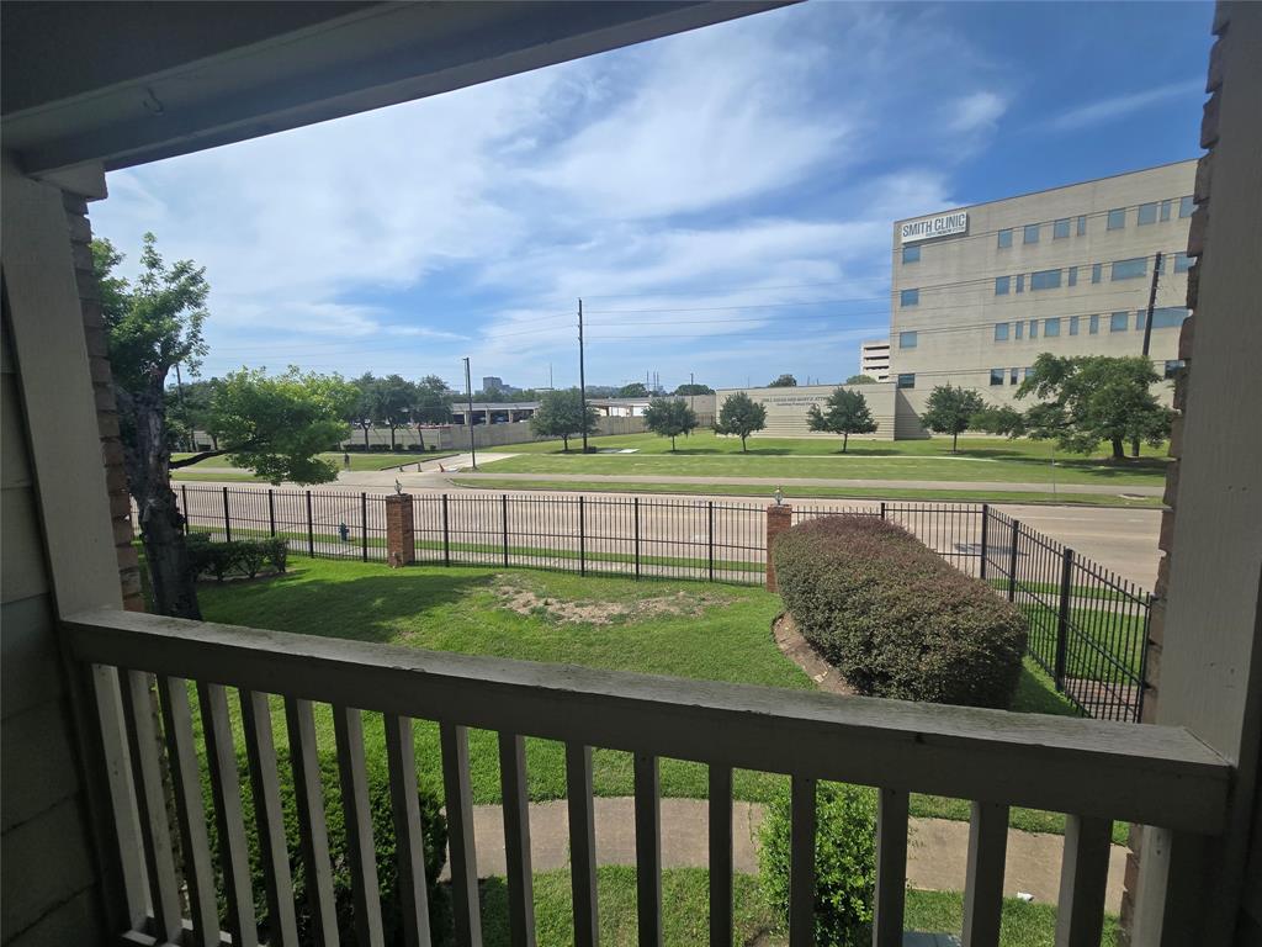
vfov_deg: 89.9
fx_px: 474
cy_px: 474
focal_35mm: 13
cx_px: 631
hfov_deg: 106.2
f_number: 2.2
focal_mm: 2.2
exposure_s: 1/2812
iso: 50
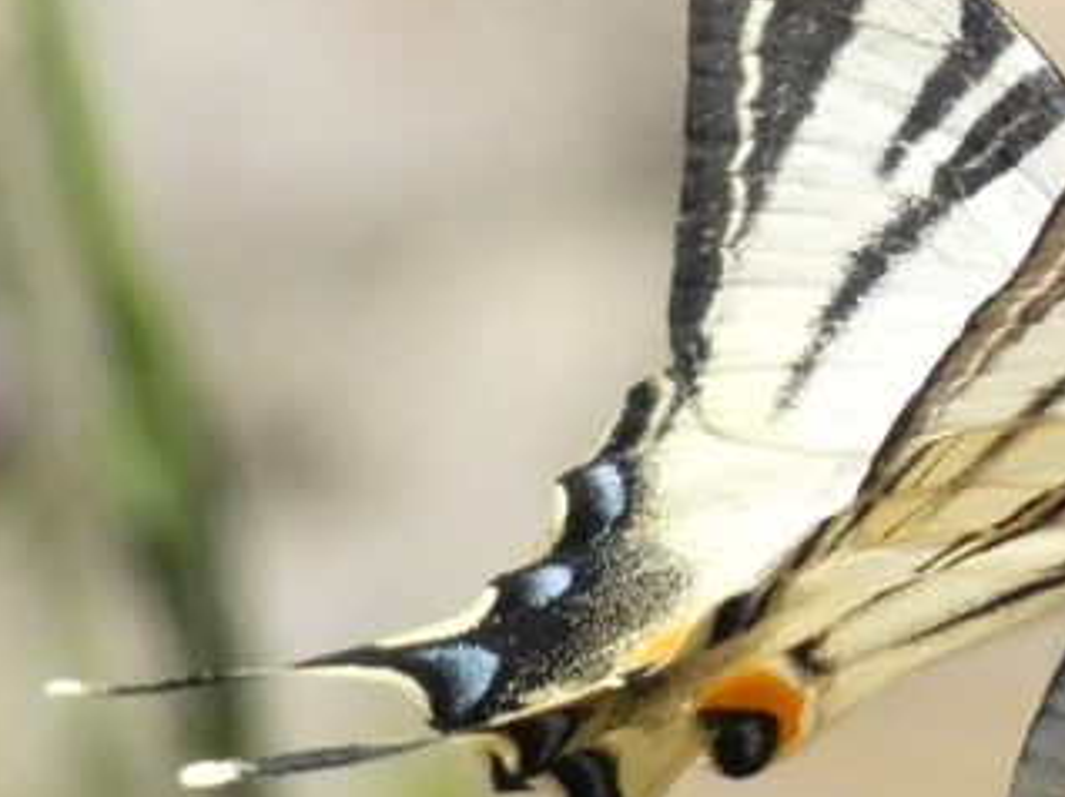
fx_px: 16970
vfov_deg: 2.7
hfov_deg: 3.6
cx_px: 884
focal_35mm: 552
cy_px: 355
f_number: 5.5
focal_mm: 49.1
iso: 800
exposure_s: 1/1000
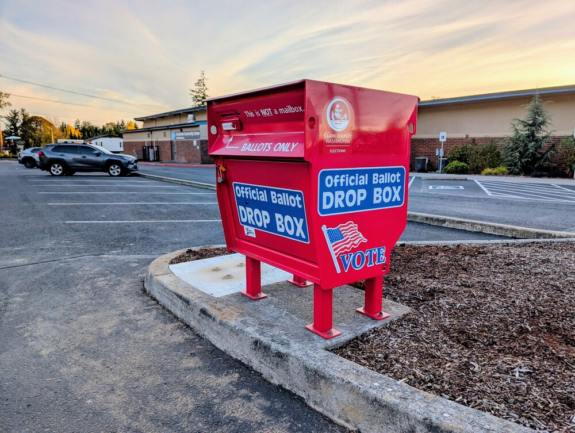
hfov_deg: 71.5
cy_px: 216
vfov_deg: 56.9
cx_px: 288
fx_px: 399
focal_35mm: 24
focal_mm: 6.9
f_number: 1.68
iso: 22
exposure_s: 1/1119
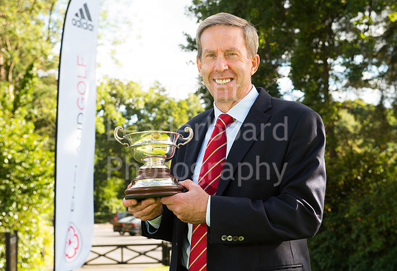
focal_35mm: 83
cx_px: 212
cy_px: 130
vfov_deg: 16.7
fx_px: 924
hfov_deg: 24.2
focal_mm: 70
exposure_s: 1/200
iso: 500
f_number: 6.3
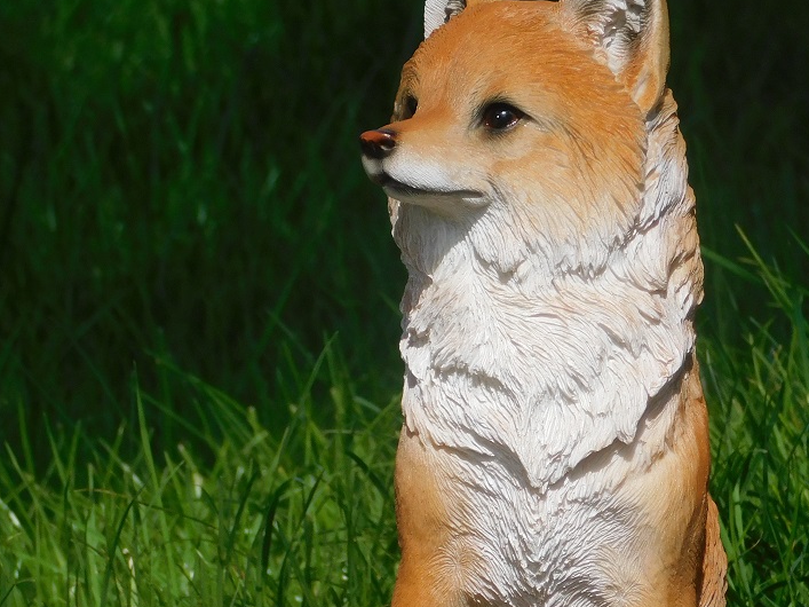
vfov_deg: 3.1
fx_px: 11193
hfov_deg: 4.1
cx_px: 476
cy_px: 418
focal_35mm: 479
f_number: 5.7
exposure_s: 1/800
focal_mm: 52.2
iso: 125
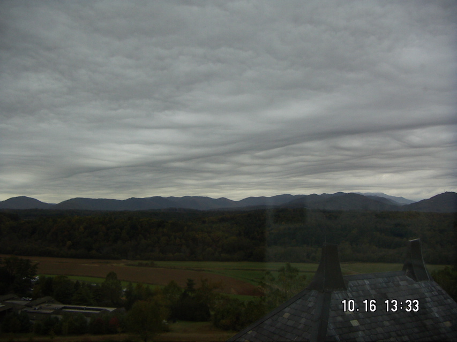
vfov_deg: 39.6
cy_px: 171
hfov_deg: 51.4
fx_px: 475
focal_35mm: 36
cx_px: 228
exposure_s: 1/250
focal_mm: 4.7
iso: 50
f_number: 2.8
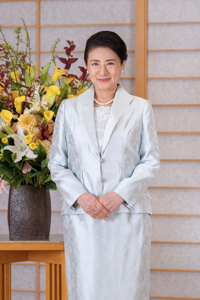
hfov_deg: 9.2
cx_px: 100
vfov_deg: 13.8
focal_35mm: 149
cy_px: 150
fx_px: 1242
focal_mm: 149
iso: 3200
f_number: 5.6
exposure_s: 1/160
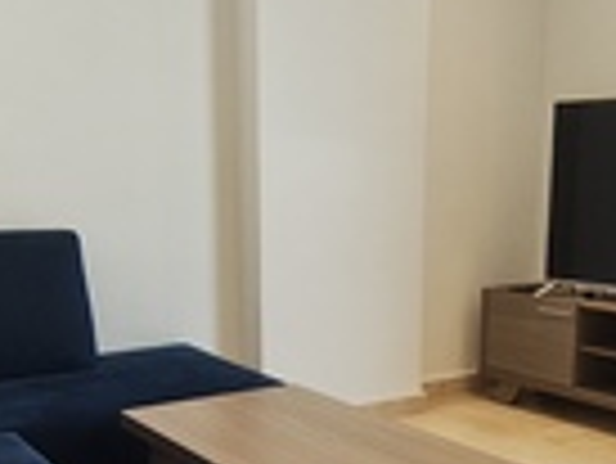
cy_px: 363
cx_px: 393
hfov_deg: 37.9
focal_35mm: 50
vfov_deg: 28.6
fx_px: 891
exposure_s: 1/50
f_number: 2.2
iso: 320
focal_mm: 1.6
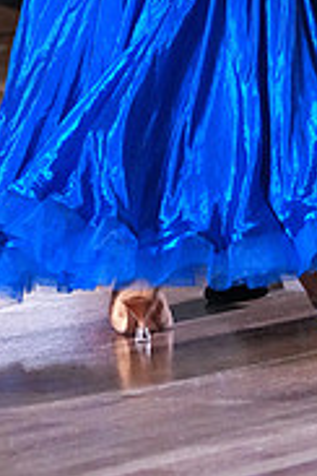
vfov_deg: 3.2
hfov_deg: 2.2
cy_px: -245
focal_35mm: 633
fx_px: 8360
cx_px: 183
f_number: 5.6
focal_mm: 200
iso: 10000
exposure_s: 1/400
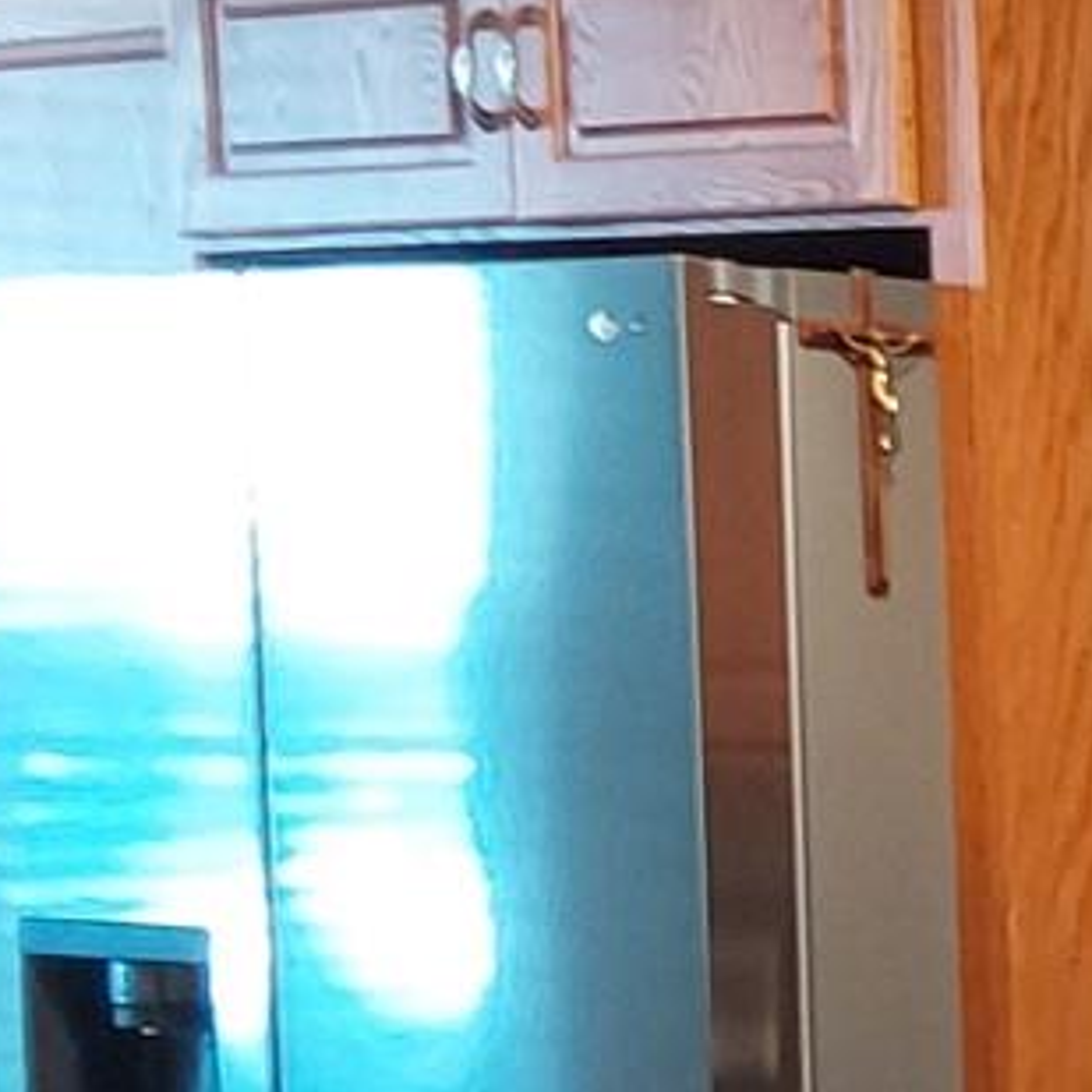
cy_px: 1152
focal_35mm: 128
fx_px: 4568
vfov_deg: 13.4
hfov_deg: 11.6
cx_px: 2495
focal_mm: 2.91
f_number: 1.9
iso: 200
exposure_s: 1/40
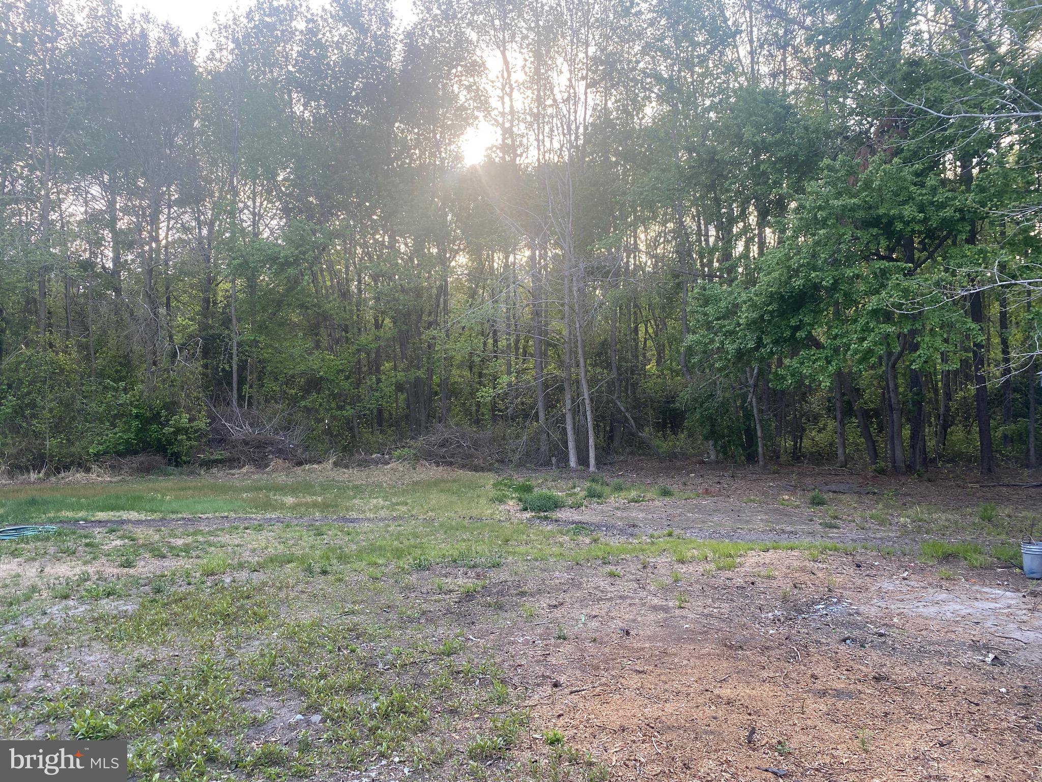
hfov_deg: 67.3
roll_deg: -0.4
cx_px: 521
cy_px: 391
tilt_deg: +2.2
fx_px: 783
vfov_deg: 53.1
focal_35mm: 26
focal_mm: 4.25
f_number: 1.8
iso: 32
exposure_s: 1/132
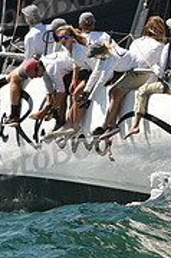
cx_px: 237
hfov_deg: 2.1
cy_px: 58
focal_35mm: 648
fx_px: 4626
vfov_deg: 3.2
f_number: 6.3
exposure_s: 1/1000
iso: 250
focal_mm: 200
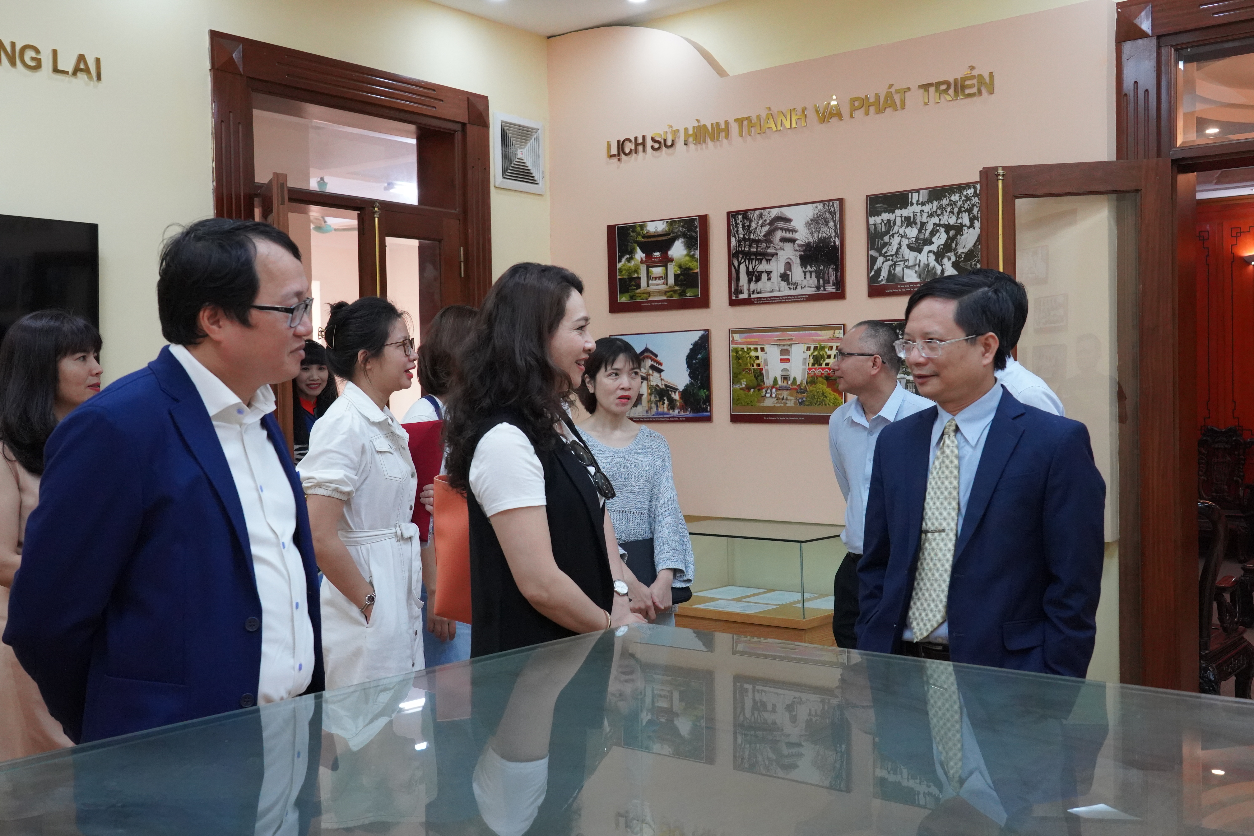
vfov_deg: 36.9
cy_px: 418
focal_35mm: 36
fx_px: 1254
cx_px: 627
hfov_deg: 53.1
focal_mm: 36
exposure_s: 1/200
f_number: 7.1
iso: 8000
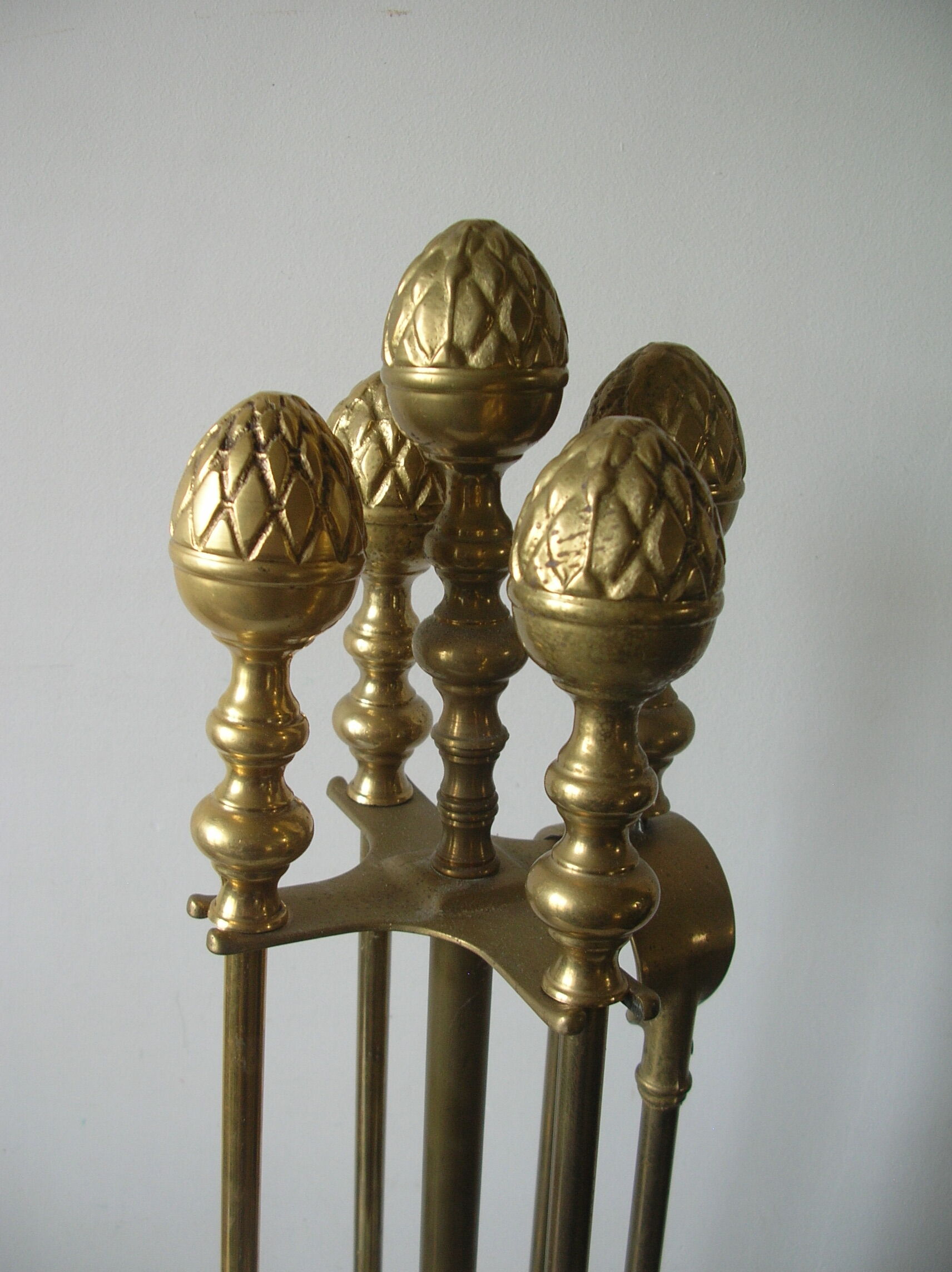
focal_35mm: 35
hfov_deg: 40.6
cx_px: 476
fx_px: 1285
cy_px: 636
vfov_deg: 52.7
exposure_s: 1/17.5
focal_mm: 5.8
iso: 50
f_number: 2.8
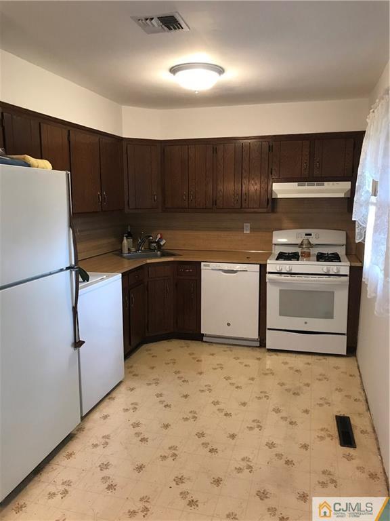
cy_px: 260
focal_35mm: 28
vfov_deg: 63.4
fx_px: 421
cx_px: 195
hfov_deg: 49.7
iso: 50
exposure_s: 1/15
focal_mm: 3.99
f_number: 1.8
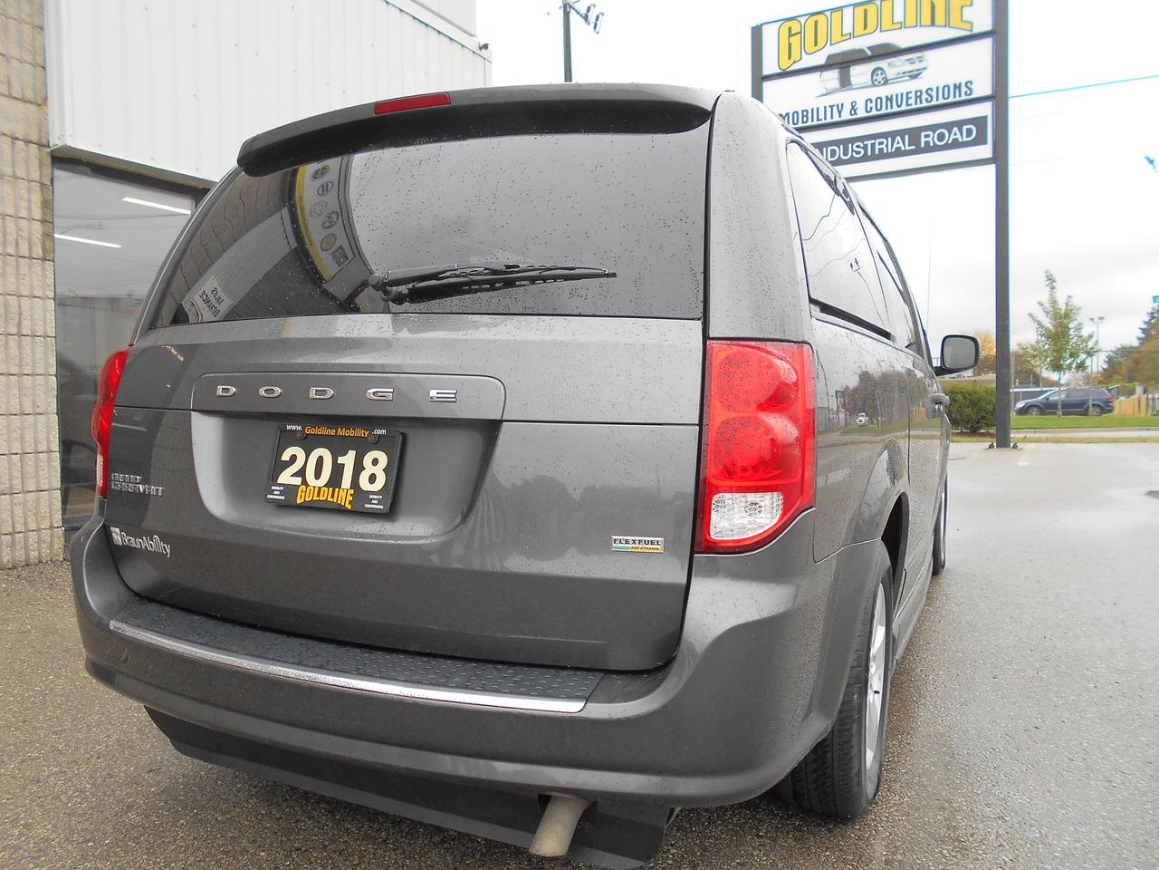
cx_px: 580
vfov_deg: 53.1
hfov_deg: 67.3
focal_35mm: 26
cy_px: 435
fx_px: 871
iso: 80
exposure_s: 1/160
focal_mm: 4.6
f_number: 3.2
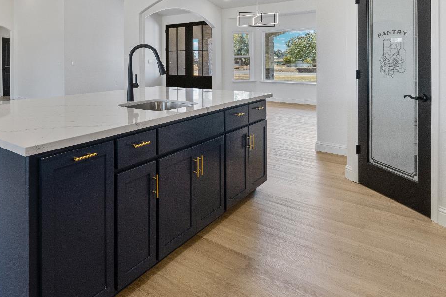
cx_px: 97
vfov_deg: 48.7
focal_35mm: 25
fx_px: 310
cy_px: 64
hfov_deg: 65.8
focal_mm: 10
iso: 640
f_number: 8
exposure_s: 1/30
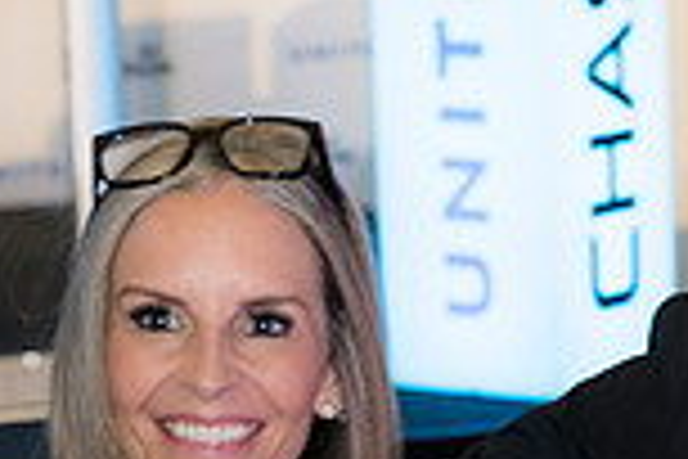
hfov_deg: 9.7
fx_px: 3994
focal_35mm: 209
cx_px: 818
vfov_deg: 6.6
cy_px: 454
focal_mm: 55
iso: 720
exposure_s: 1/80
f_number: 2.5
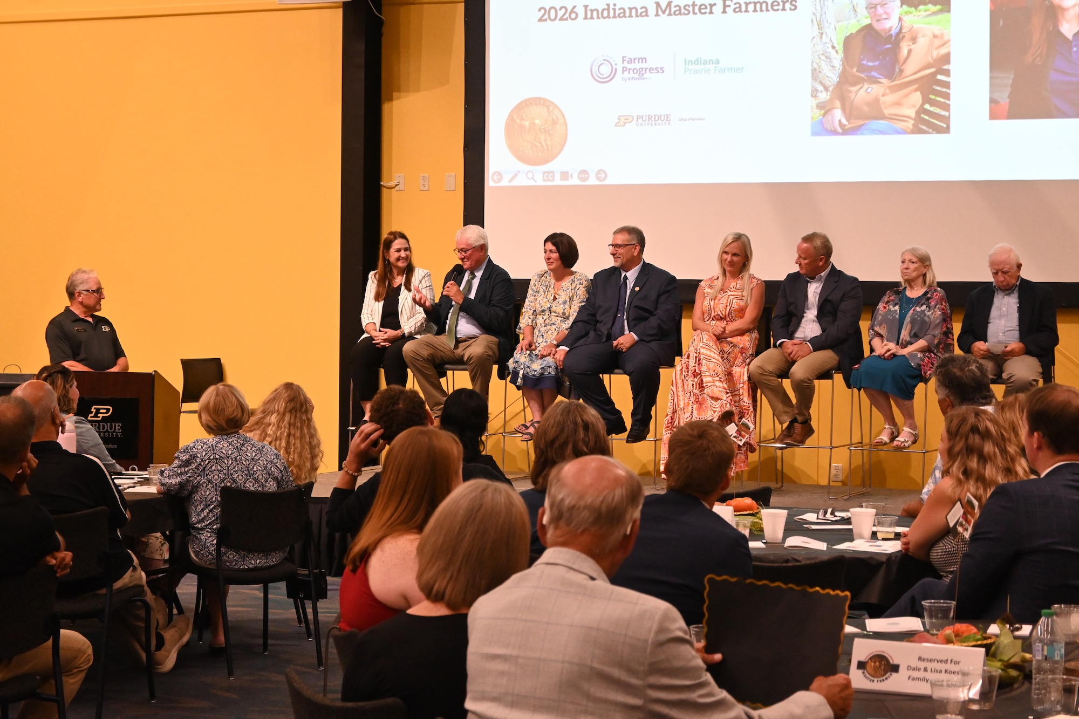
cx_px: 540
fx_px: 2113
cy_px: 360
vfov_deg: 19.3
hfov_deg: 28.6
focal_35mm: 70
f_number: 6
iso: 3200
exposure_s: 1/80
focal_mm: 47
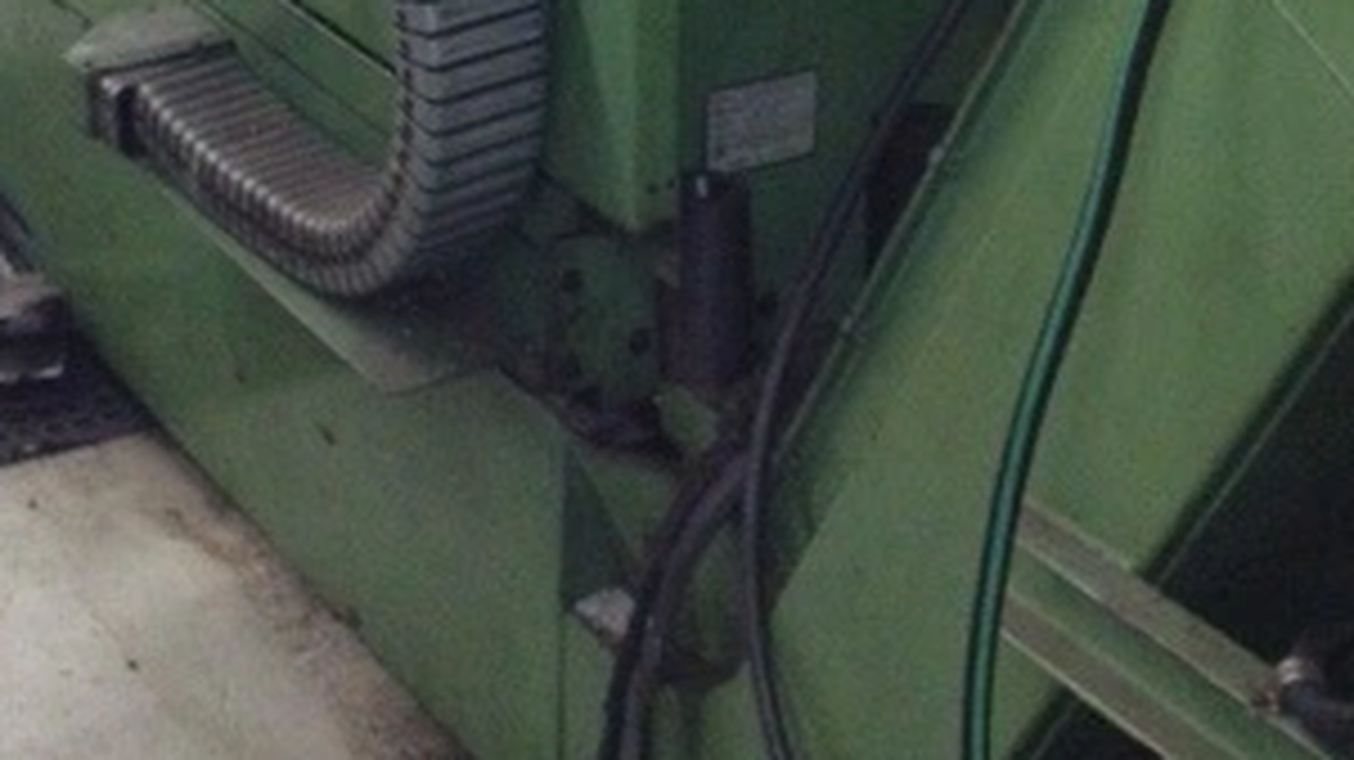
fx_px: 2907
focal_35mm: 81
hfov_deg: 26.1
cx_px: 454
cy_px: -634
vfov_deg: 13.3
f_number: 2.4
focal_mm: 4.28
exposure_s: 1/20
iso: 400
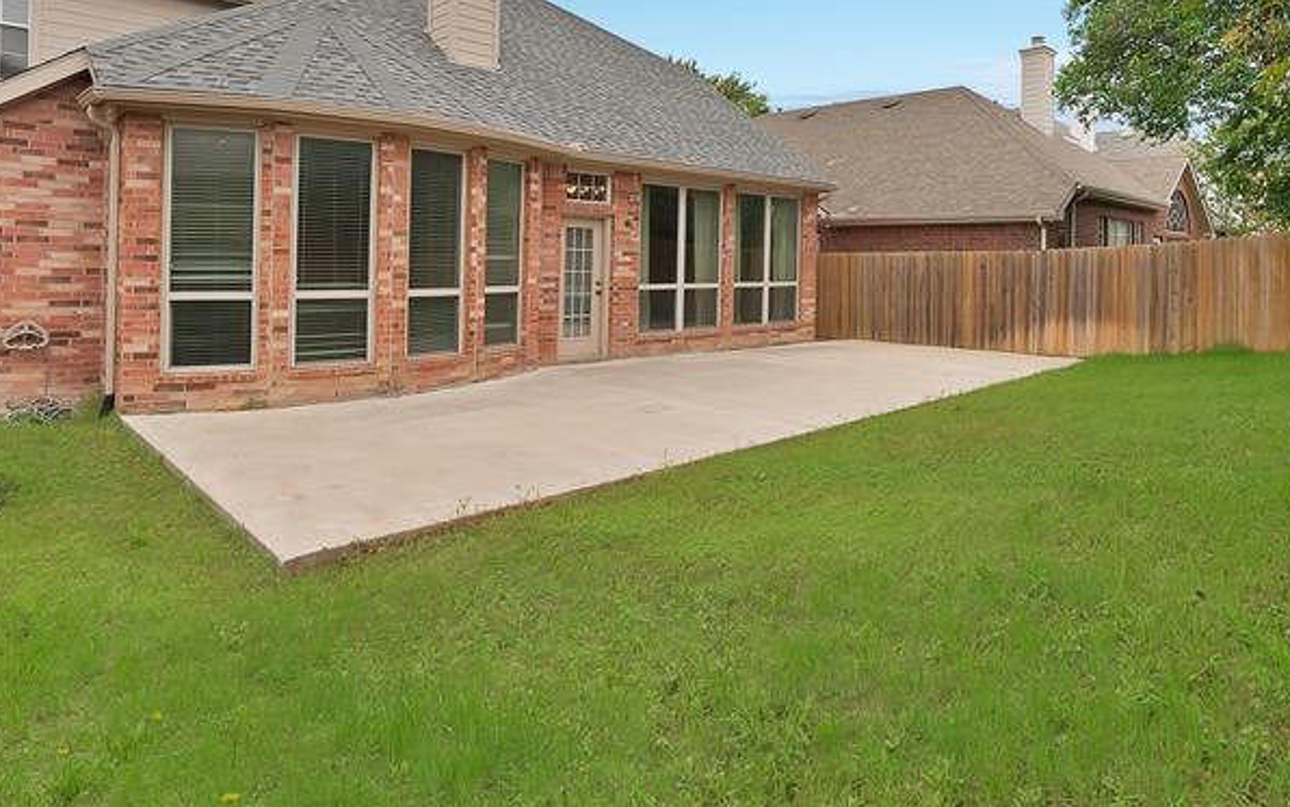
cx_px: 784
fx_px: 739
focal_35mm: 21
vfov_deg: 55.8
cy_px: 252
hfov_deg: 81.1
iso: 640
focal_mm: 12
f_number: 9
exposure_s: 1/200
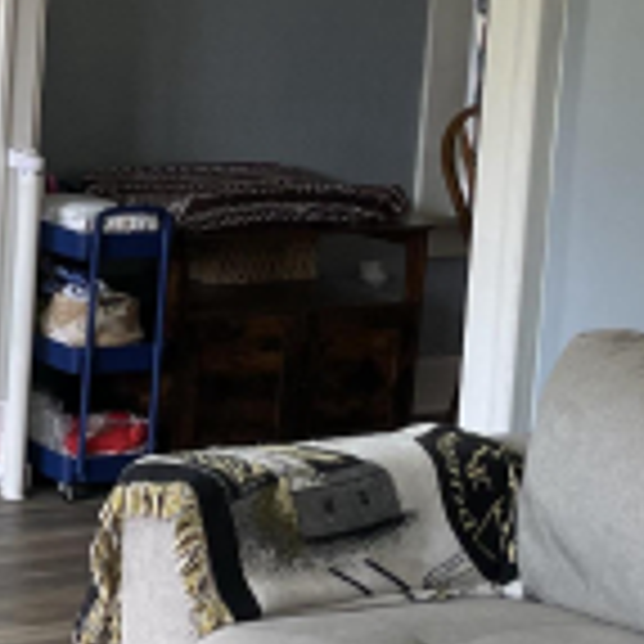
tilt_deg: -5.9
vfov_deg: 16.2
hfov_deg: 14.3
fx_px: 2252
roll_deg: -1.2
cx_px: -534
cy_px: 135
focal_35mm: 107
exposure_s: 1/121
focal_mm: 4.2
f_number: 1.6
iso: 100
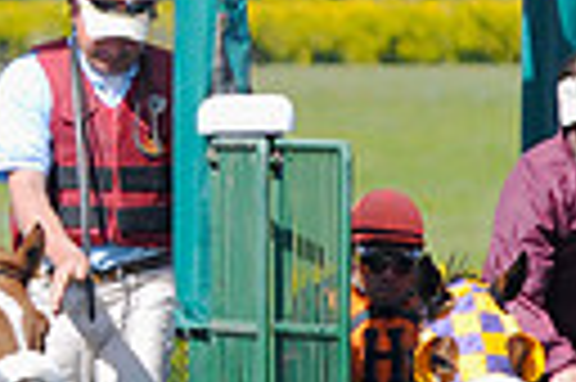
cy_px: 146
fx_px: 32550
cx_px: -698
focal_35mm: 2037
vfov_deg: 0.7
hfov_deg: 1.0
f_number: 6.3
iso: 500
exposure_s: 1/1250
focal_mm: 300
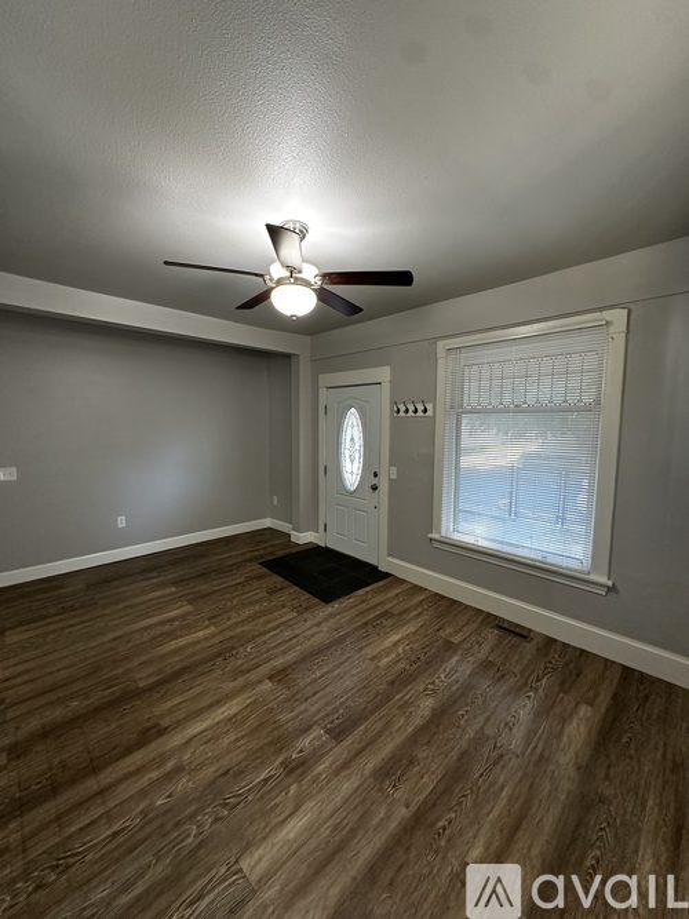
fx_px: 372
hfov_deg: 85.7
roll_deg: -1.4
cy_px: 460
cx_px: 344
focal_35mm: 14
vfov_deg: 102.1
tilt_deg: -5.7
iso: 250
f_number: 2.2
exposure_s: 1/60
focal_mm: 2.22
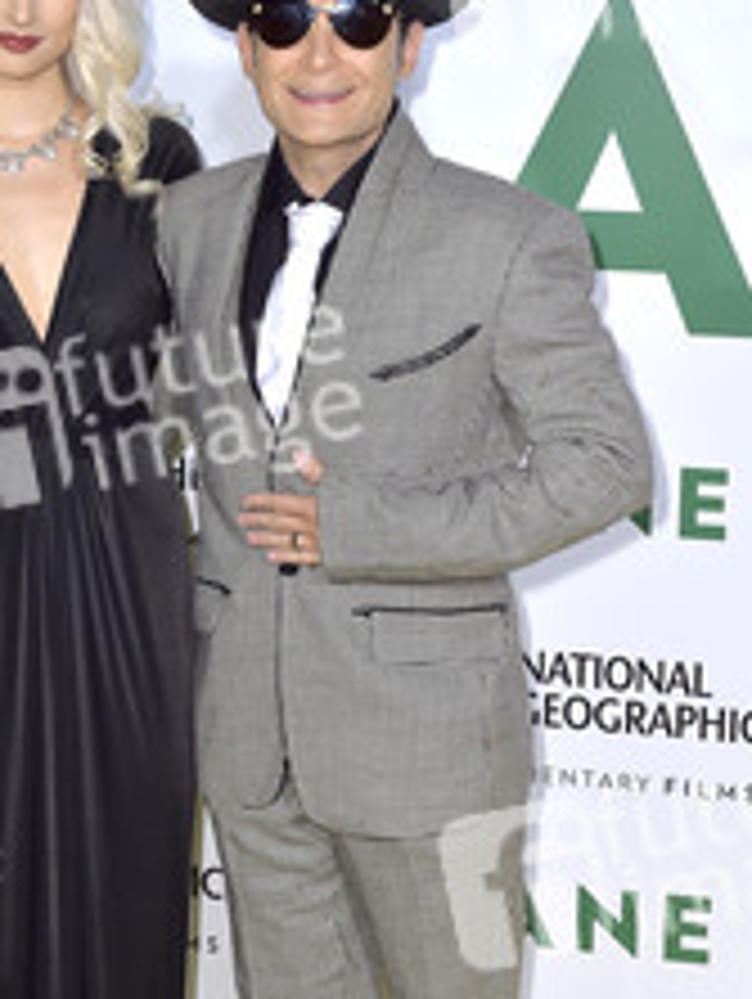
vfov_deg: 20.2
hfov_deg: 15.2
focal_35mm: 97
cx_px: 263
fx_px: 2804
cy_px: 639
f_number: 6.3
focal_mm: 56
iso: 500
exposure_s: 1/320
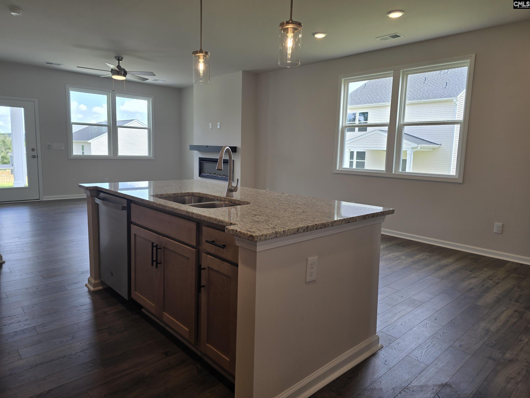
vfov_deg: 58.9
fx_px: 352
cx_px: 265
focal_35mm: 23
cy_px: 199
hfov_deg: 73.9
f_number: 1.7
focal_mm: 6.3
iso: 25
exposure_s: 1/120
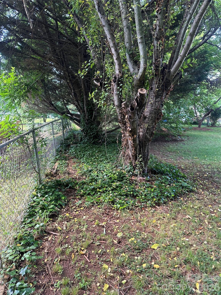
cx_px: 110
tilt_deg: -7.0
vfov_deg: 71.6
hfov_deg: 56.8
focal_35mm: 24
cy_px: 148
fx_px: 204
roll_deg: -3.0
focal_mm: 6.86
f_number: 1.78
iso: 100
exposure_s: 1/121
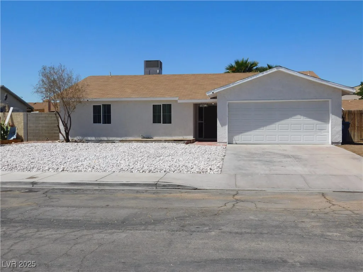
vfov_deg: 39.7
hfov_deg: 51.4
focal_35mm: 36
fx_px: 378
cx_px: 182
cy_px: 136
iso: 125
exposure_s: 1/640
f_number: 7
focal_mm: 6.3
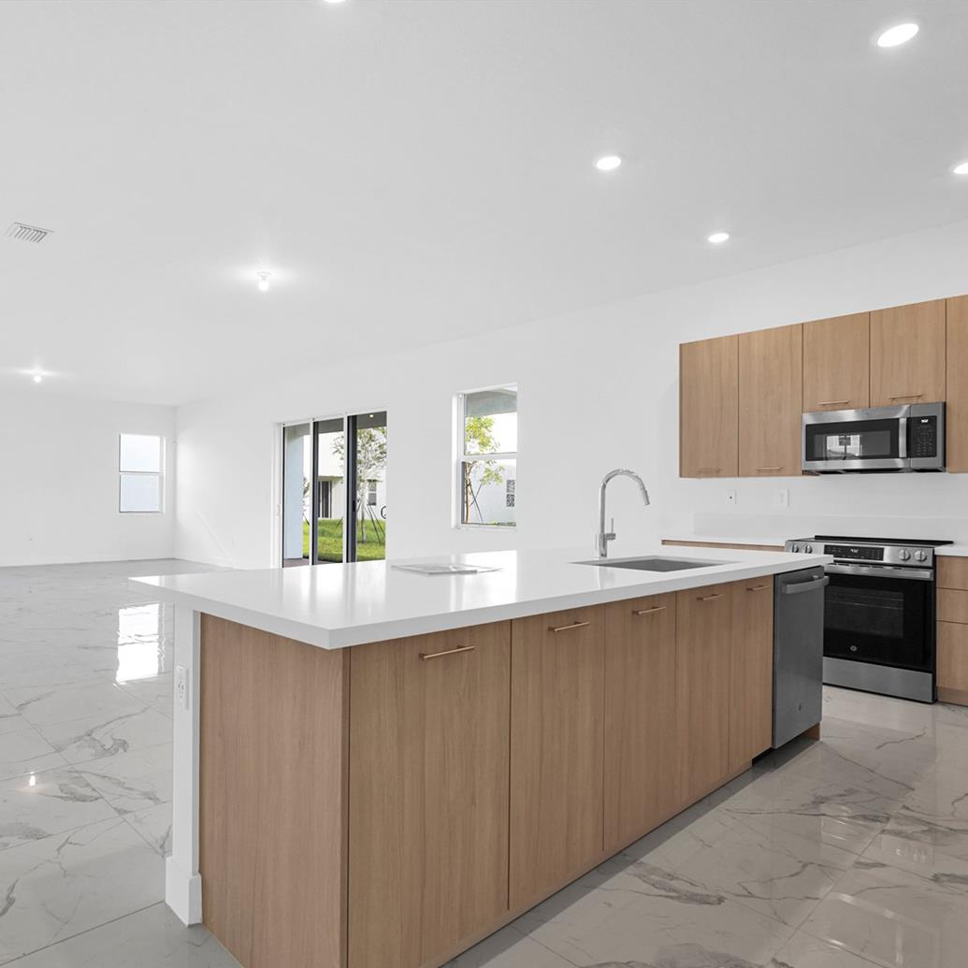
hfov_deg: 70.9
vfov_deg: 72.1
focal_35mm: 21
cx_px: 359
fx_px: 664
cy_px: 493
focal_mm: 16
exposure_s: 1/30
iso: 200
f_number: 8
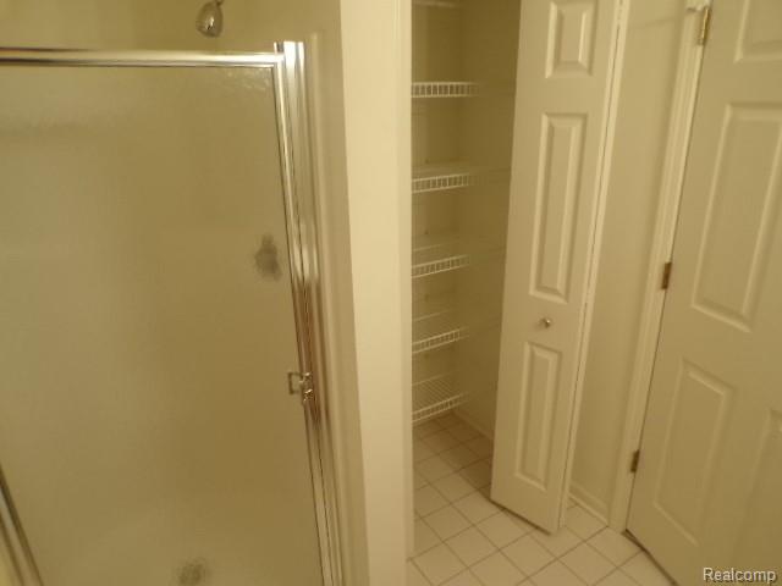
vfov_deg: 56.8
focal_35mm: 24
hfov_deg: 71.6
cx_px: 391
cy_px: 293
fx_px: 542
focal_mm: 4.3
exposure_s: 1/20
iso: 200
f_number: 3
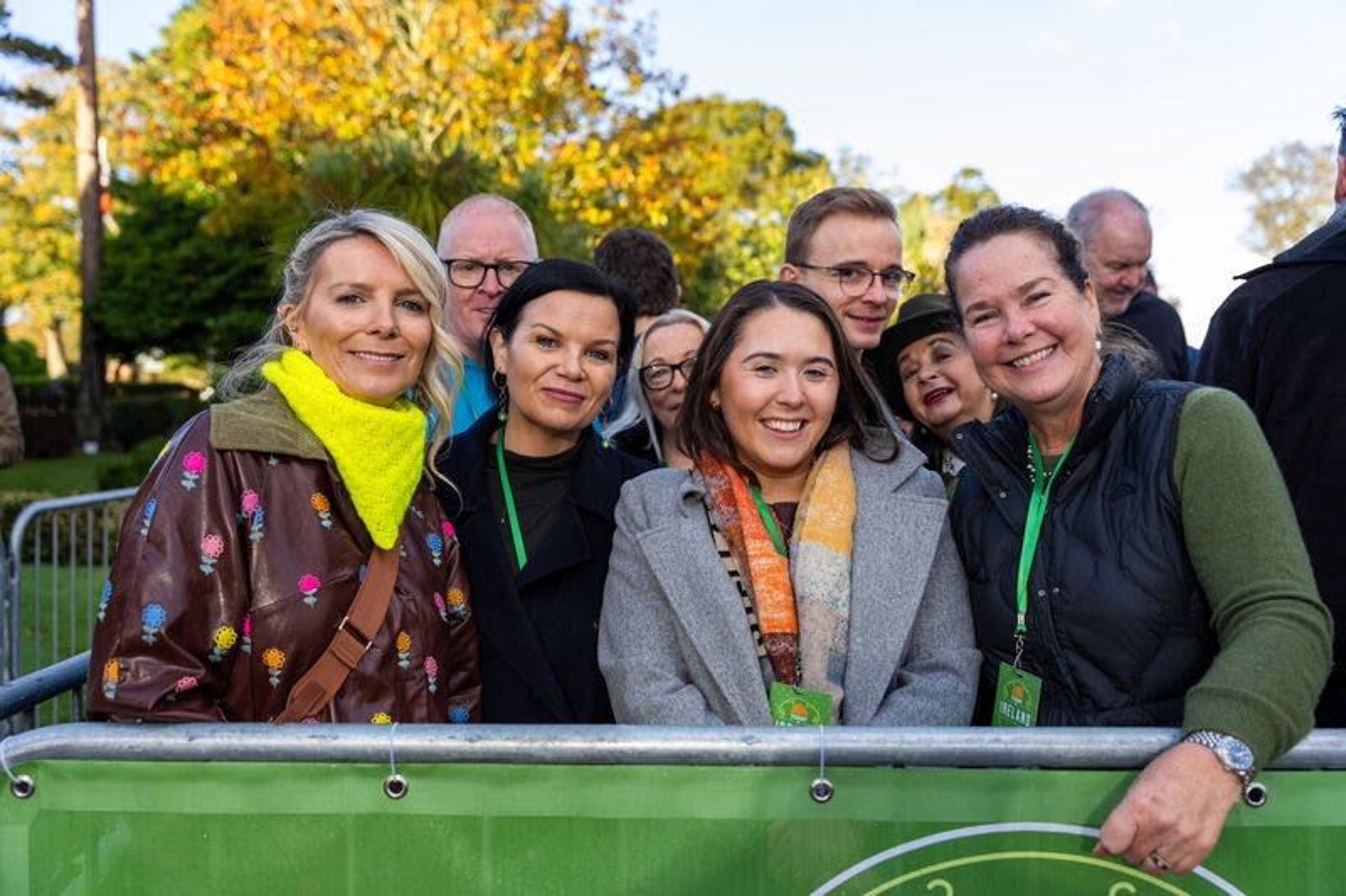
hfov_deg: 52.3
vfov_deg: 36.2
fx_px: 1372
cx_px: 673
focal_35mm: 37
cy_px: 448
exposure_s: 1/160
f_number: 3.5
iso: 125
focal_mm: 36.7
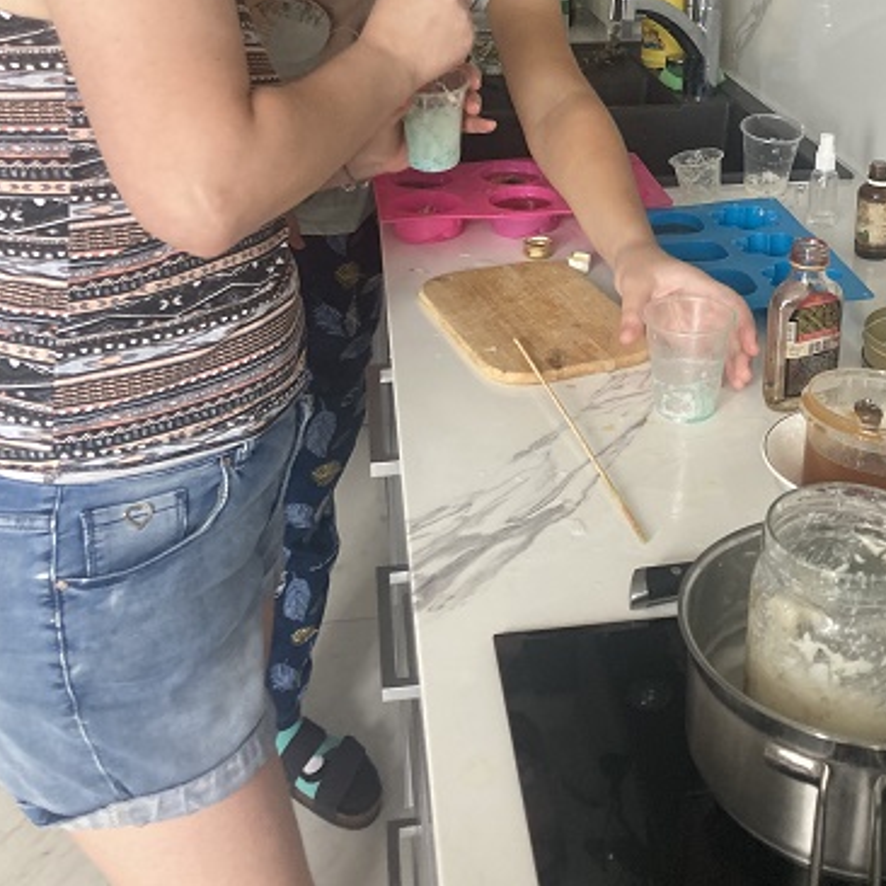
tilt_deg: -15.0
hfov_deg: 37.2
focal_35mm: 45
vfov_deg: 36.0
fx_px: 1303
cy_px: 148
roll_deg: +1.6
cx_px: 574
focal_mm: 3.99
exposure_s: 1/60
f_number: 1.8
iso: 125
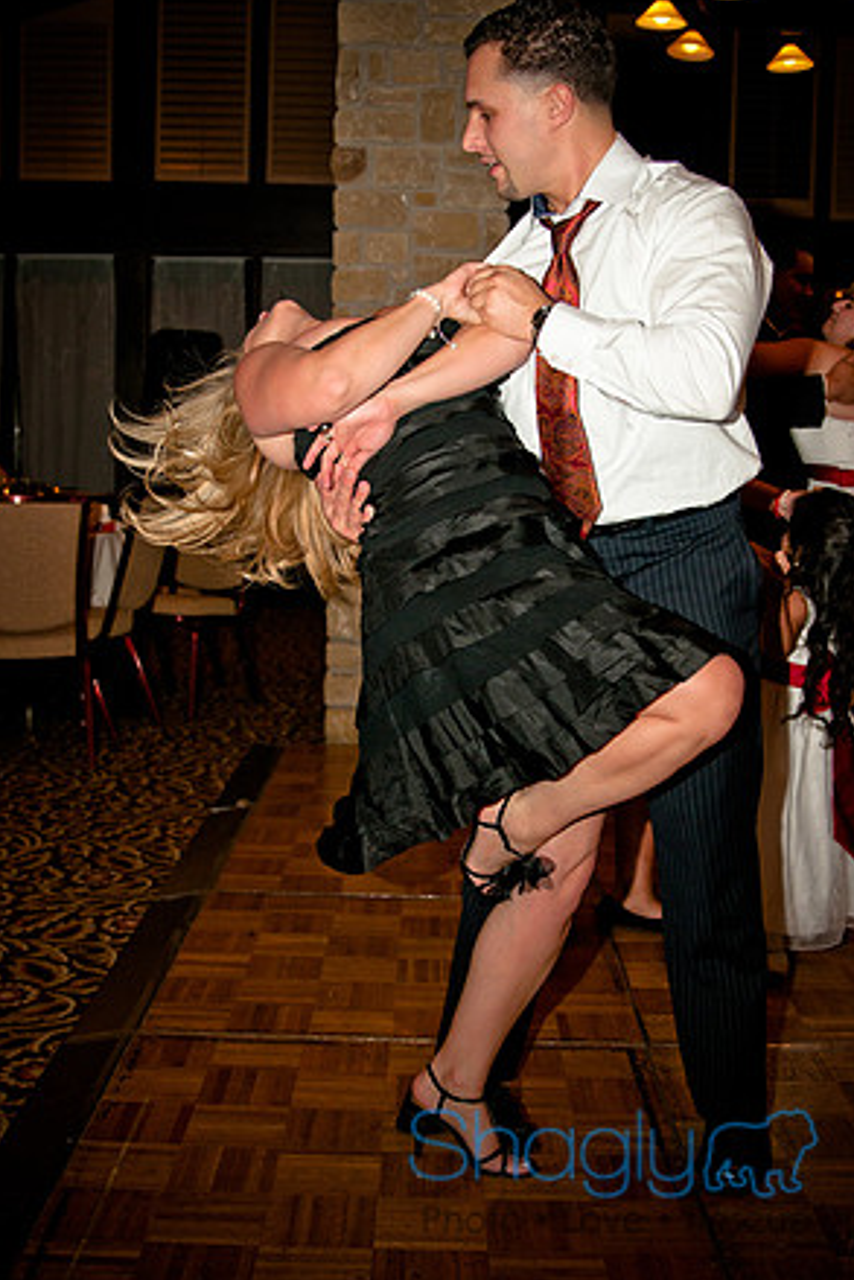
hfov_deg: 31.2
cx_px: 433
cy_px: 636
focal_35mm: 43
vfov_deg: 45.4
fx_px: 1529
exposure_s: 1/200
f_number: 3.2
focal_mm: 28
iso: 400
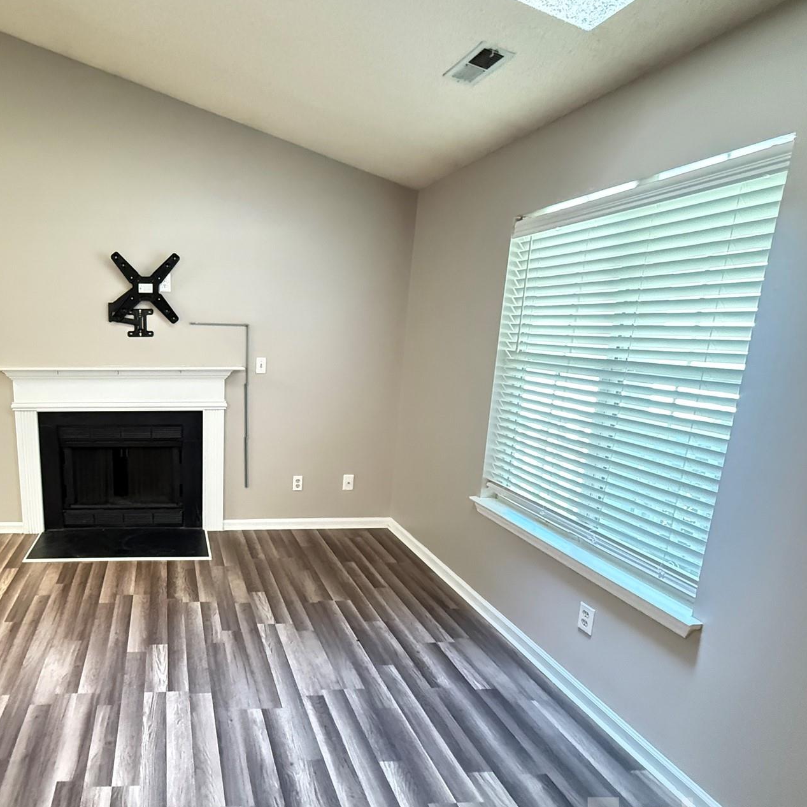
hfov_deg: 68.8
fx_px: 528
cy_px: 433
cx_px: 180
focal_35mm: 20
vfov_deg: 74.7
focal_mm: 2.22
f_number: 2.2
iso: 1000
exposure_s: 1/40
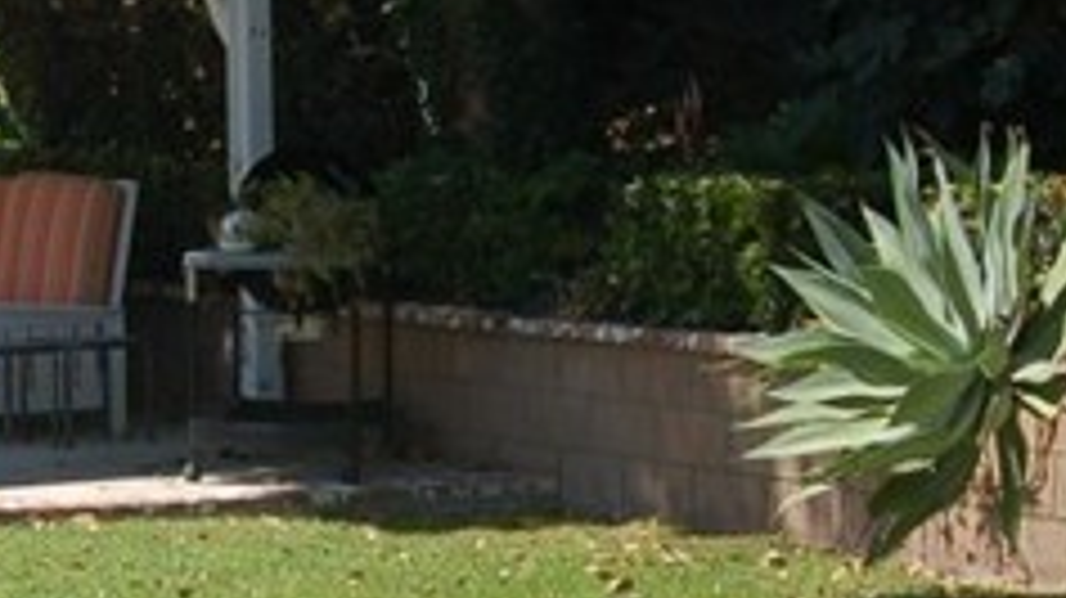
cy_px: 477
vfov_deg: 9.9
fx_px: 3447
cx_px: 153
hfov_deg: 17.4
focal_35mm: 122
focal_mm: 18
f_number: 8
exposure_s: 1/250
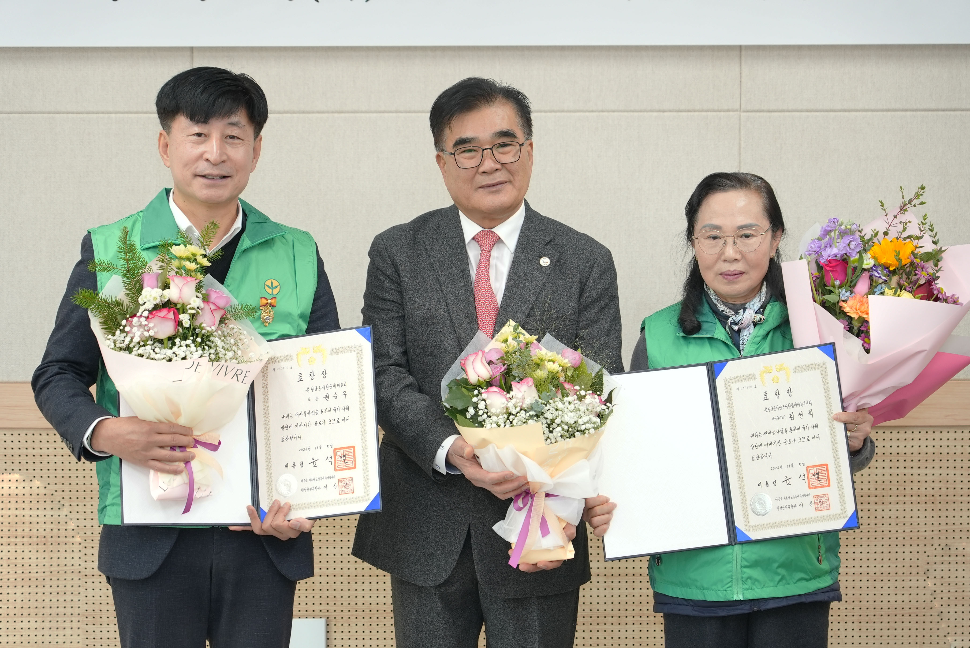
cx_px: 485
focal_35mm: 86
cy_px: 324
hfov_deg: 23.6
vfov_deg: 15.9
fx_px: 2318
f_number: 4
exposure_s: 1/250
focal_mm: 86
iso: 1600
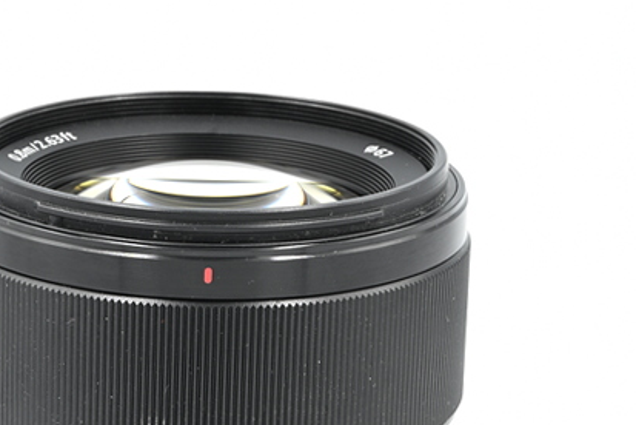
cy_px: 421
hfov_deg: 11.6
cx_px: 139
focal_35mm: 176
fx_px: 3111
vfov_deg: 7.8
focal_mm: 75
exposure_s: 1/13
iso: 200
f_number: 16
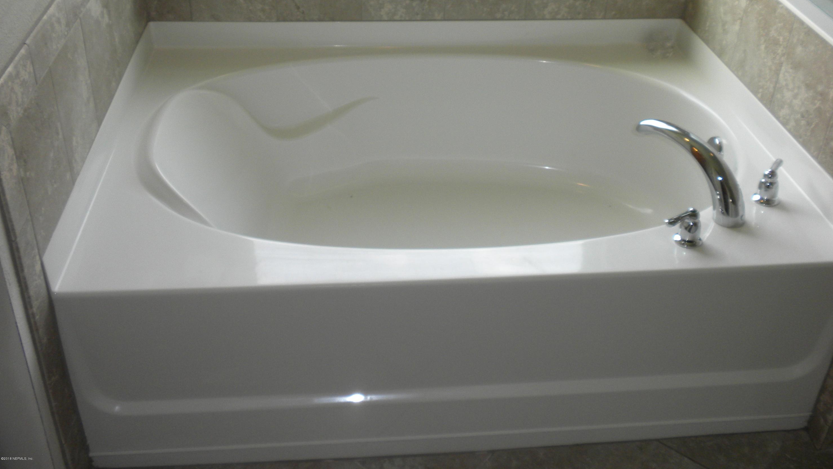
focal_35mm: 41
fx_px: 906
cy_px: 160
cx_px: 423
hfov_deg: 49.4
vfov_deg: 28.8
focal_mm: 6.6
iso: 105
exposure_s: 1/71.1
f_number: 3.5
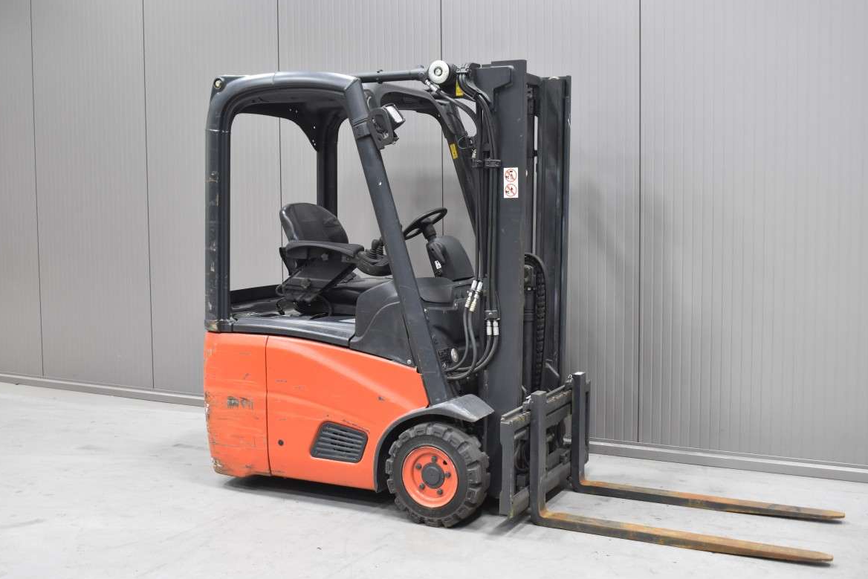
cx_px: 424
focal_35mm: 39
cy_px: 290
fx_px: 929
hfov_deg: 50.1
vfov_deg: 34.6
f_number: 5
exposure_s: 1/25
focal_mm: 25
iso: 1600
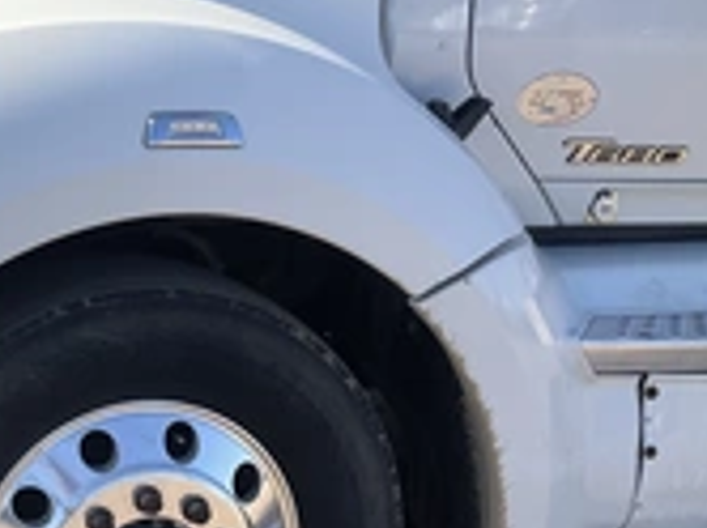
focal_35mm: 70
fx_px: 1428
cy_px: 183
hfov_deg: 25.5
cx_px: -98
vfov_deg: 20.9
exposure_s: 1/1534
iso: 25
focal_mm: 3
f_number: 1.8
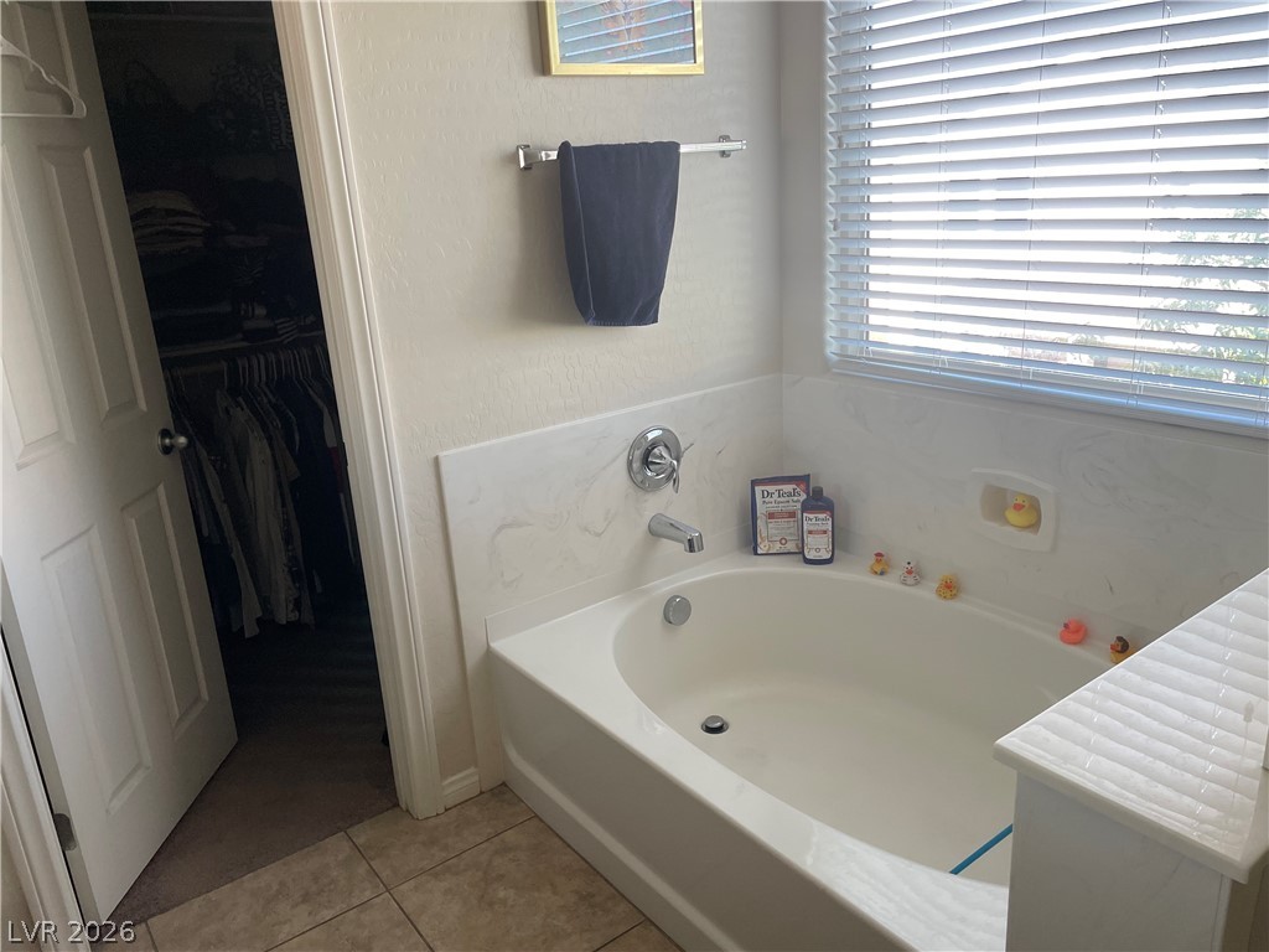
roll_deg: +4.1
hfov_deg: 67.3
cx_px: 634
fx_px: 953
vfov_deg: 53.1
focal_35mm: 26
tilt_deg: -17.1
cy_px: 476
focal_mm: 4.2
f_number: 1.6
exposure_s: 1/120
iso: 125
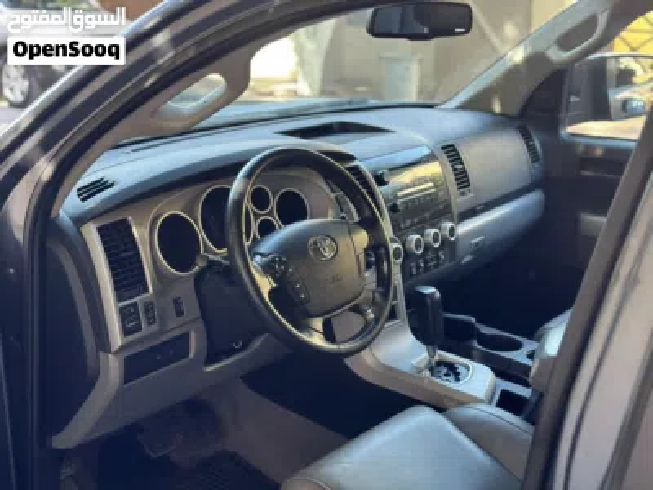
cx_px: 326
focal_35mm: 48
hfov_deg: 39.7
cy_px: 245
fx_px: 905
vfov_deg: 30.3
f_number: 1.78
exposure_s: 1/117
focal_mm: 6.86
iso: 125
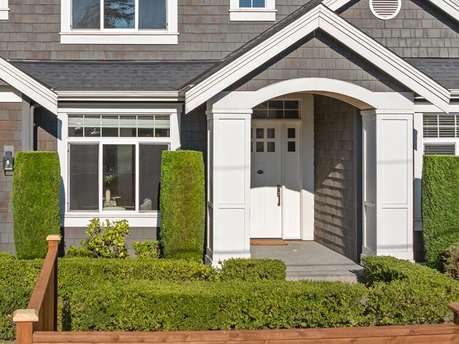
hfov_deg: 36.4
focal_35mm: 51
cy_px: 113
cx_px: 98
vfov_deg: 28.3
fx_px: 676
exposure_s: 1/1600
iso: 120
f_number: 2.8
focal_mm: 12.29
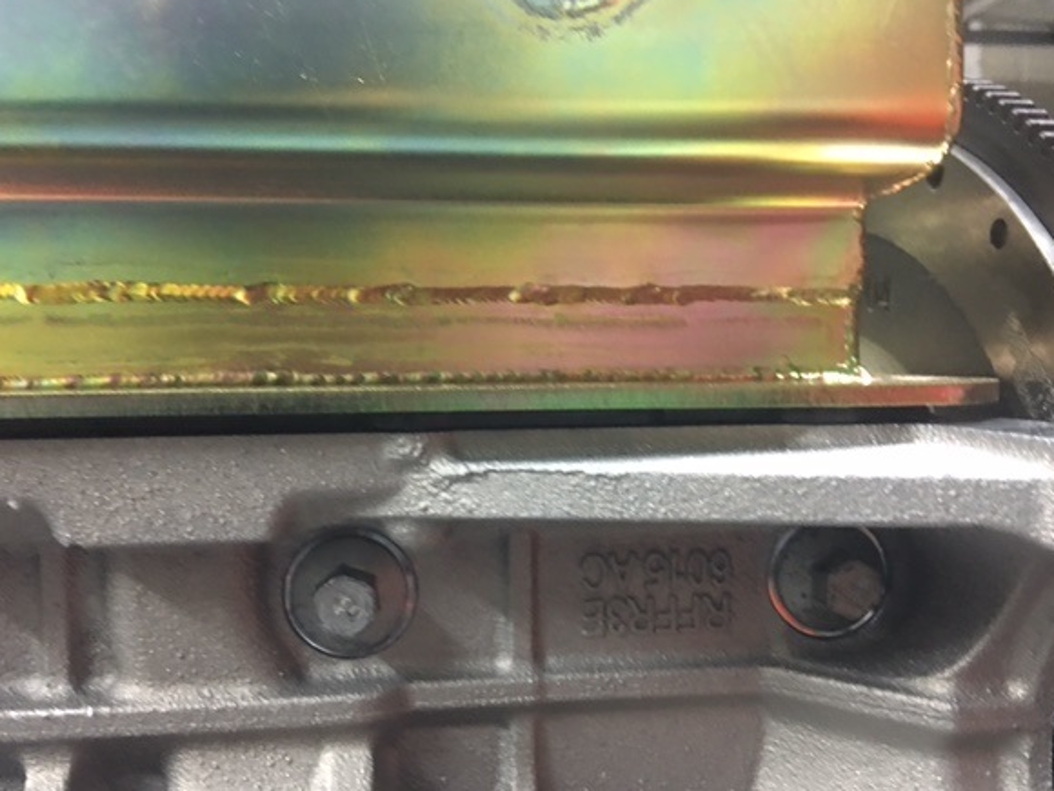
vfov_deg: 44.1
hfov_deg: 56.8
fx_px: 974
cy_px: 415
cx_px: 538
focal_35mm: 32
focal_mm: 4.15
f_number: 2.2
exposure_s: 1/4
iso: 64
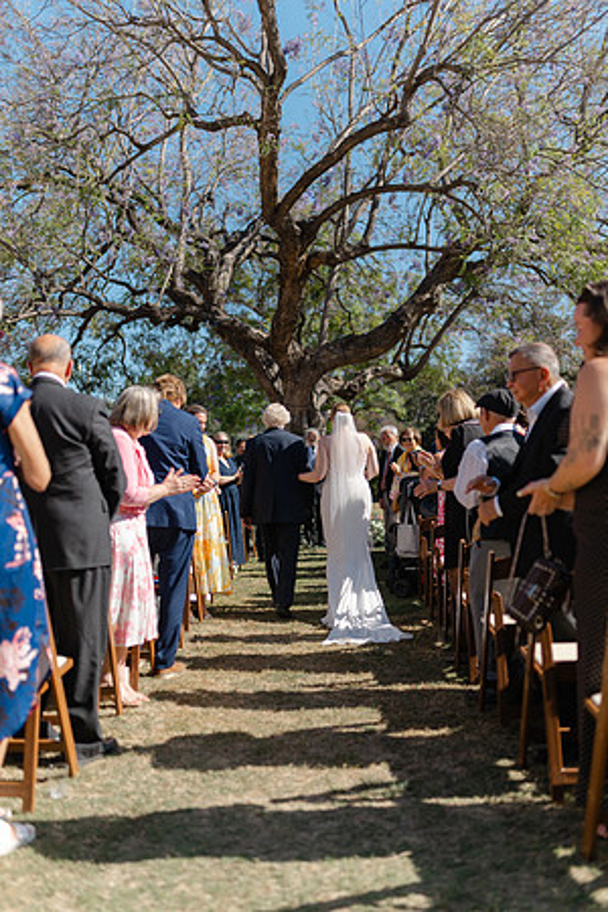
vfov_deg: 54.4
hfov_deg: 37.9
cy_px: 456
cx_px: 304
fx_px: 887
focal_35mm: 35
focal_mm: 35
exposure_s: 1/3200
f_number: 1.4
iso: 64
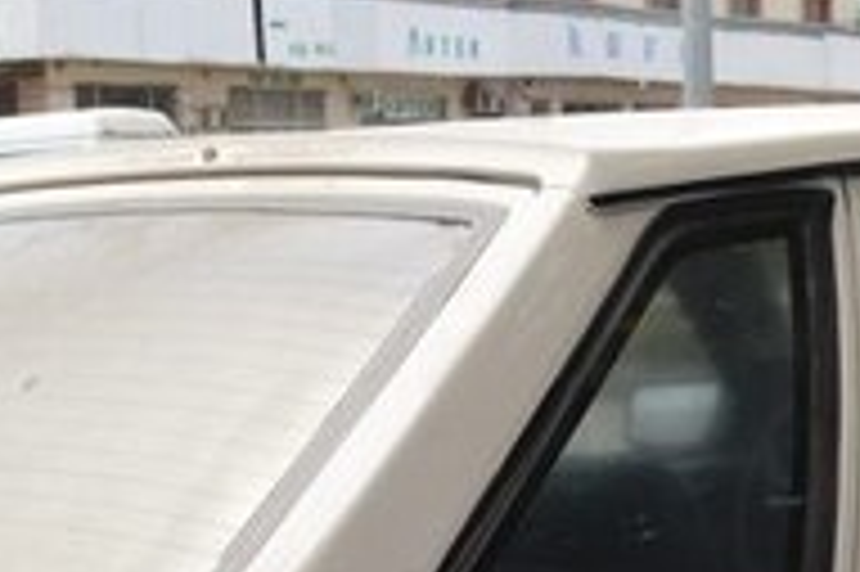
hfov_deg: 17.9
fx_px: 2721
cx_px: 545
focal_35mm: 114
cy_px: 962
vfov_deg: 11.3
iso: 100
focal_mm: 22
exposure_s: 1/200
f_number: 5.6
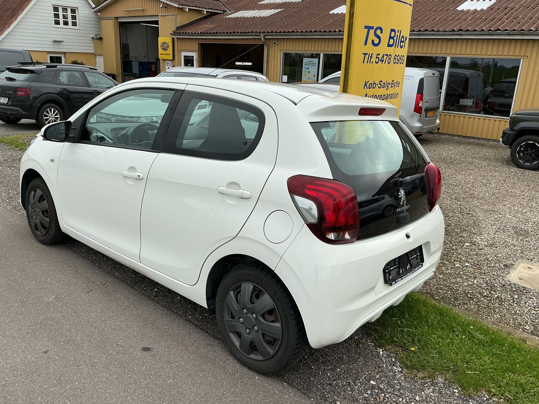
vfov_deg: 48.2
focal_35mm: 29
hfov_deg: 61.7
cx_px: 270
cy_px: 202
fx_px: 452
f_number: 1.8
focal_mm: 3
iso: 25
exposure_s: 1/627
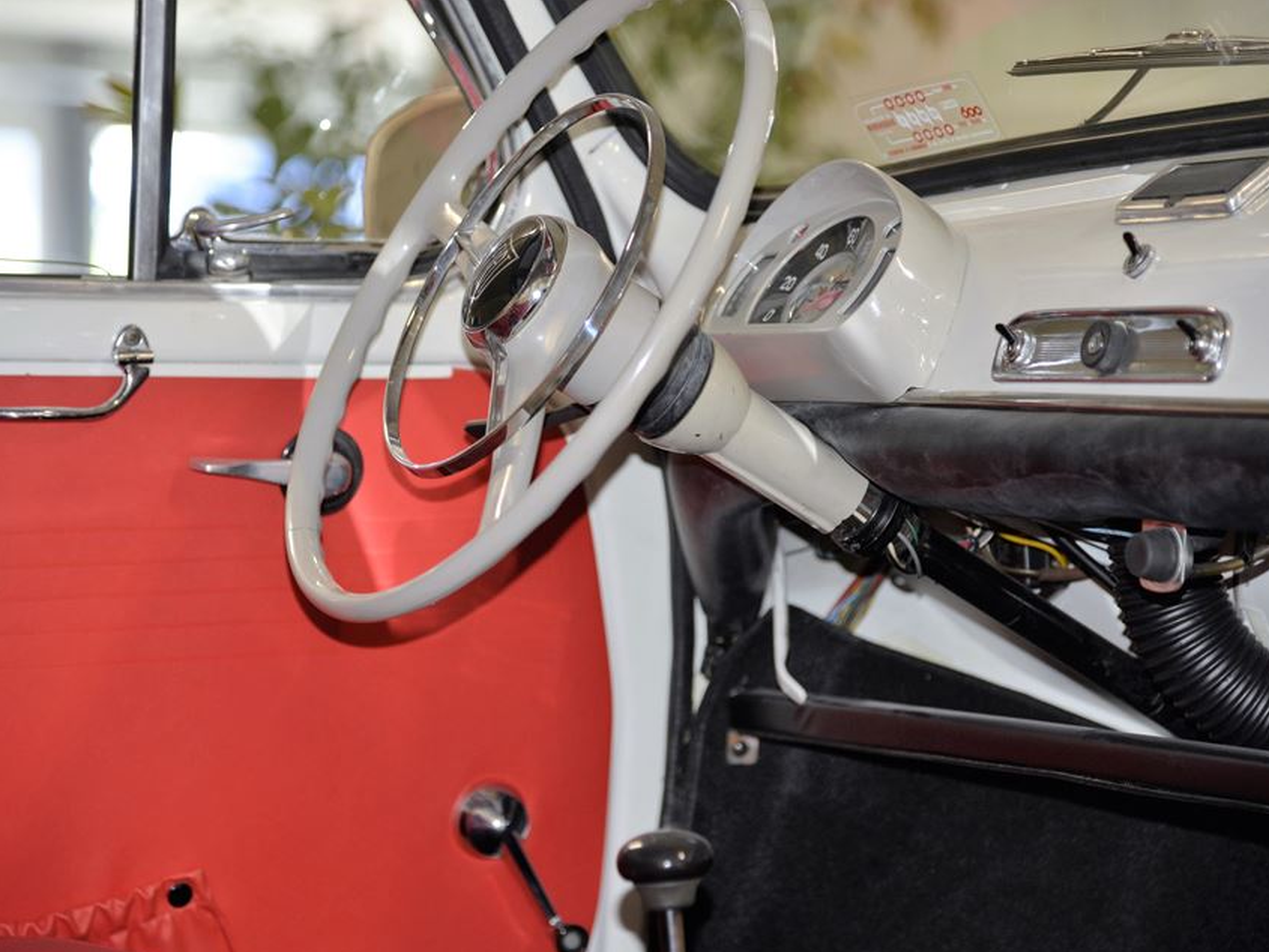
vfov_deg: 12.4
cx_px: 616
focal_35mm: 120
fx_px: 4400
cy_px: 479
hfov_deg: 16.4
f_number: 4
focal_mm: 110
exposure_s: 1/60
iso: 800
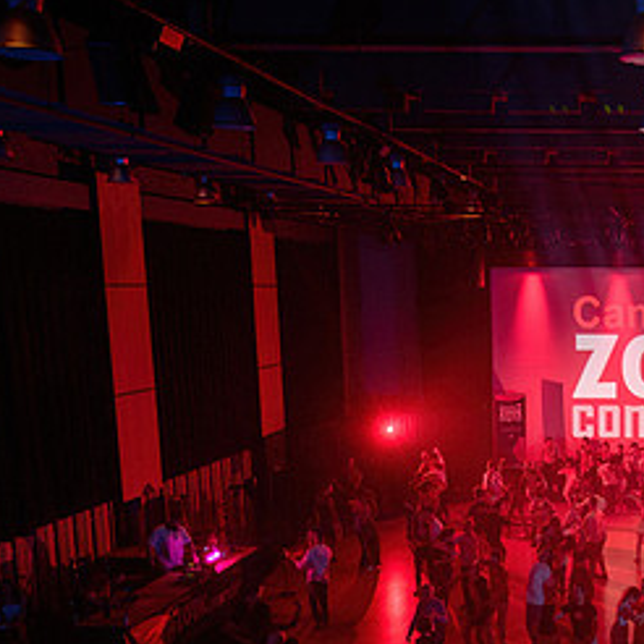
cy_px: 468
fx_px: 1073
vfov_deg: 32.9
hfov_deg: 30.8
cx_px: 658
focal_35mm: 51
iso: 1000
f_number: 3.5
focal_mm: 24
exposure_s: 1/30
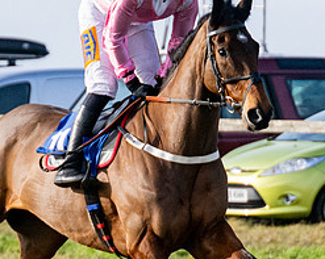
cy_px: 181
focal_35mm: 609
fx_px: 5851
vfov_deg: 2.5
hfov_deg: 3.2
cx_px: 260
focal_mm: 120
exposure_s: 1/5000
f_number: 4
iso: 400
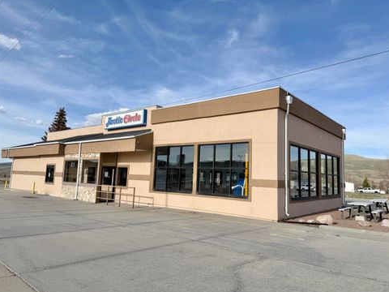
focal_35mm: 25
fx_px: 281
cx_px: 200
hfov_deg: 69.4
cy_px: 145
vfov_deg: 54.9
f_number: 1.78
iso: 80
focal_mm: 6.76
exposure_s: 1/6711
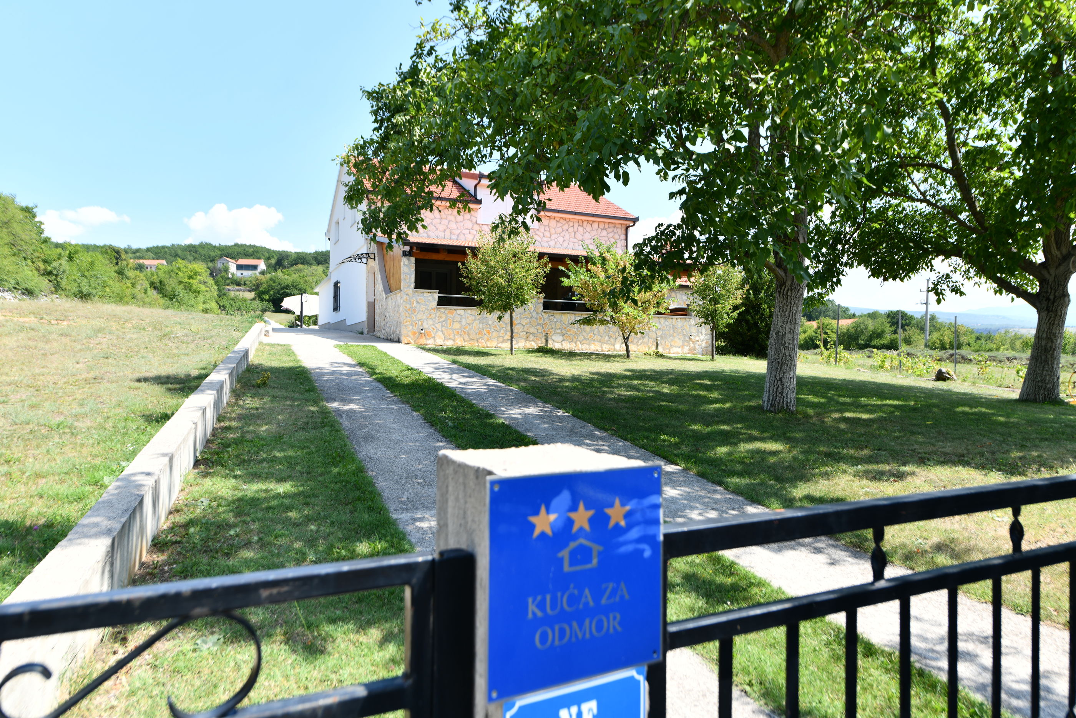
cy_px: 359
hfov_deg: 73.7
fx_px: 717
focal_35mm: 24
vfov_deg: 53.1
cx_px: 538
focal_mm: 24
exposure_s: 1/160
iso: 80
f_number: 6.3
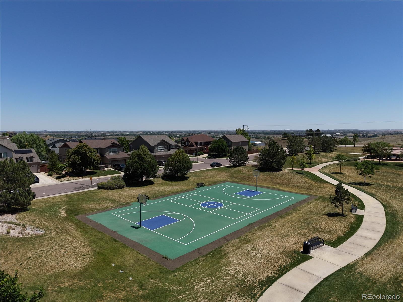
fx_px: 279
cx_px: 202
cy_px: 151
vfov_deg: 56.8
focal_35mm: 24
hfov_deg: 71.6
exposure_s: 1/5000
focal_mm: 8.67
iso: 100
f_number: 1.8
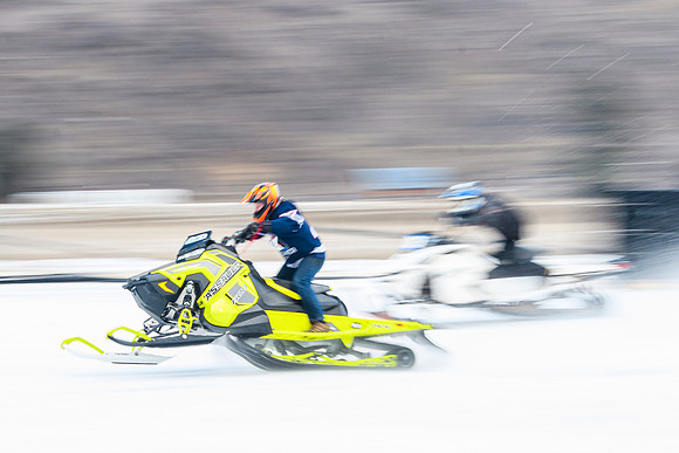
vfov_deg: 8.3
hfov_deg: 12.4
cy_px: 316
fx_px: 3134
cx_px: 340
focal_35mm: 166
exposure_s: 1/40
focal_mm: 70
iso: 400
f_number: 16
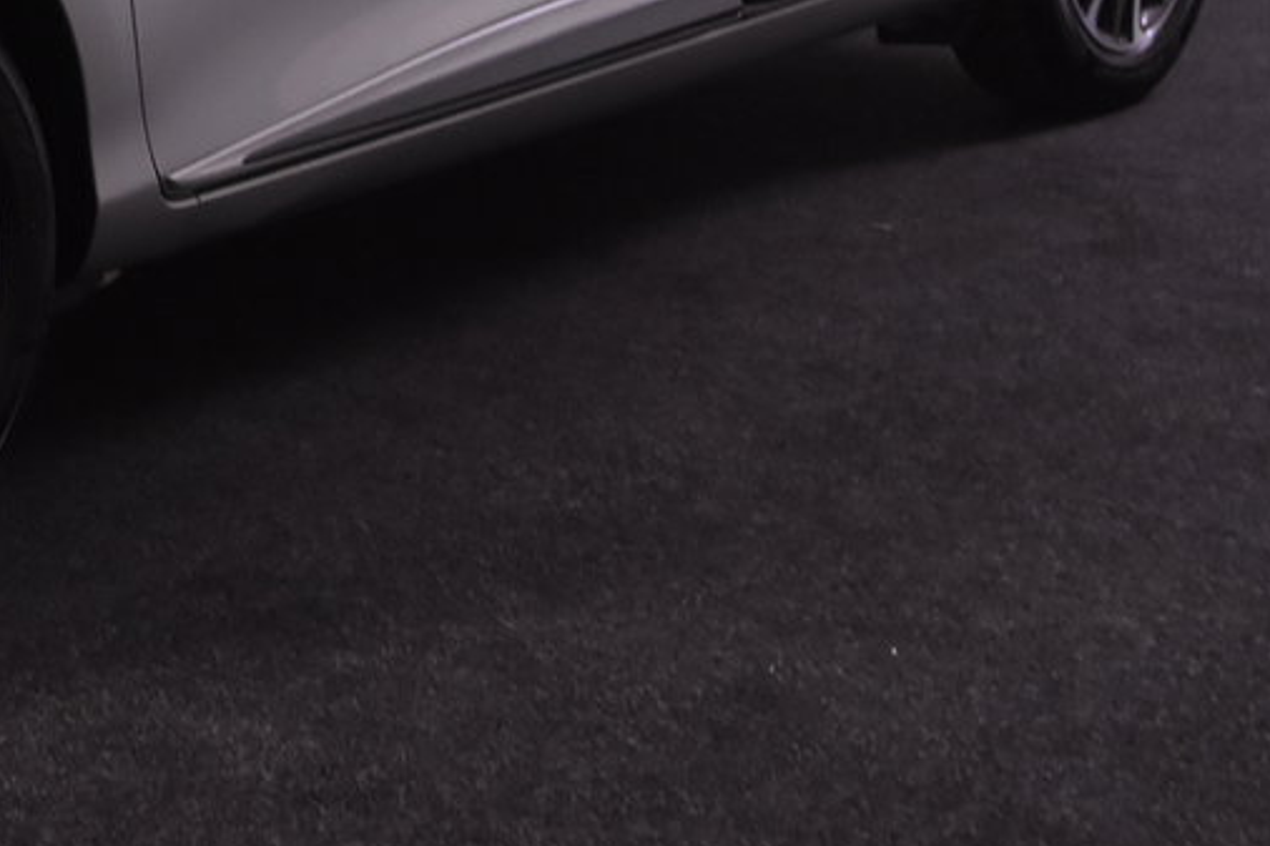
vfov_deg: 14.6
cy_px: -137
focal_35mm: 91
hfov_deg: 21.0
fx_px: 3209
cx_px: -226
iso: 1600
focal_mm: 24
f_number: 5
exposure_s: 1/100
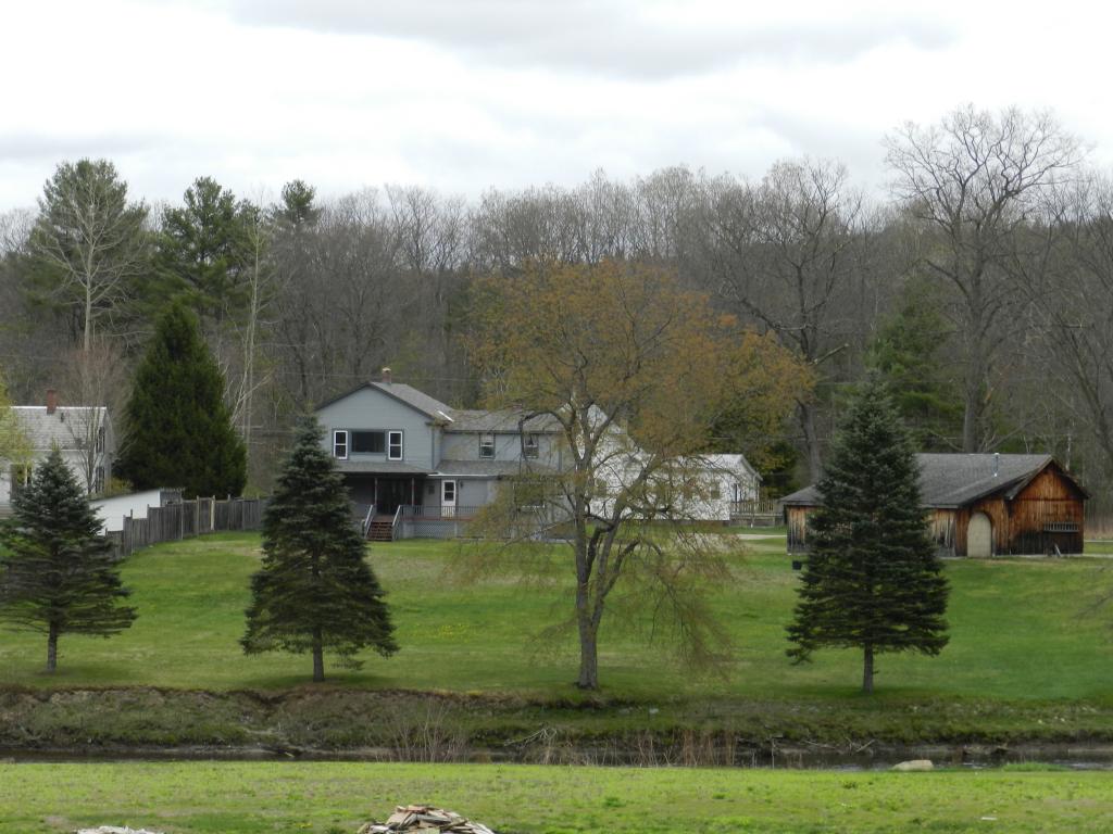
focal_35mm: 130
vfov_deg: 11.4
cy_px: 417
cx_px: 556
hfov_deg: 15.2
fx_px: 4180
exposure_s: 1/250
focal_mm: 23.1
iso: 160
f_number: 5
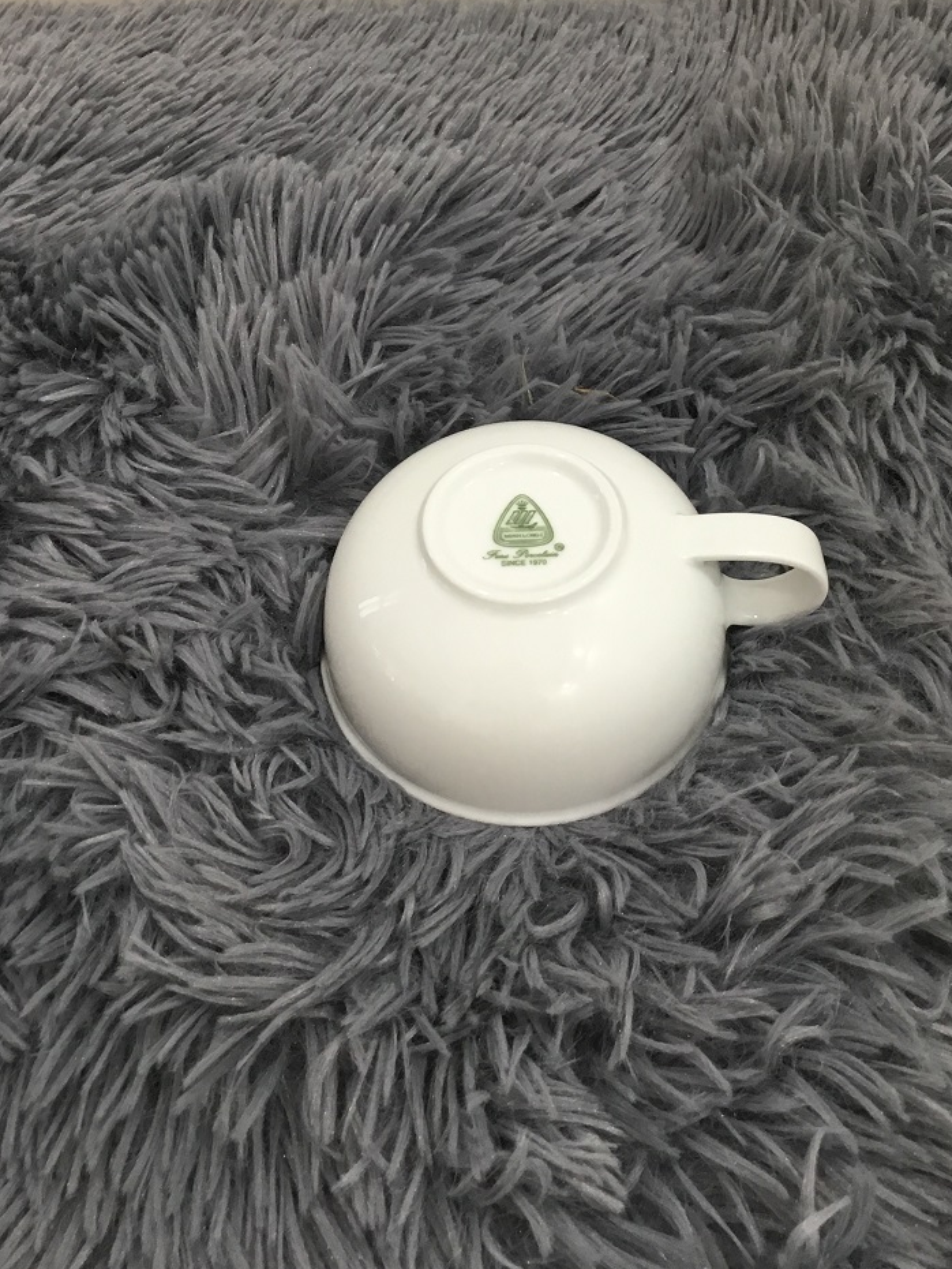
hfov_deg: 35.9
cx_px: 543
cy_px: 463
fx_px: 1466
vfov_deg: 46.3
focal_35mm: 40
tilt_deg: -49.8
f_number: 2.4
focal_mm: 3.3
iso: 80
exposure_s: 1/33
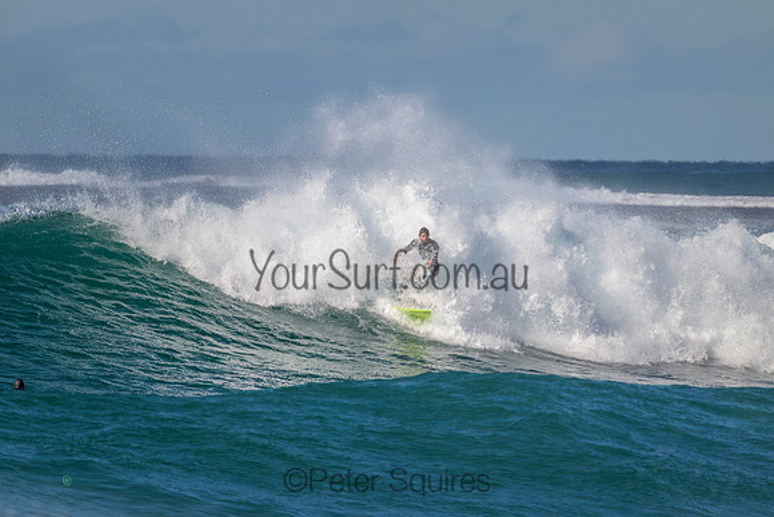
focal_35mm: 833
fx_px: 17919
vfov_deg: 1.7
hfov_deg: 2.5
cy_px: 258
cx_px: 387
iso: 720
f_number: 11
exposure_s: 1/2000
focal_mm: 800
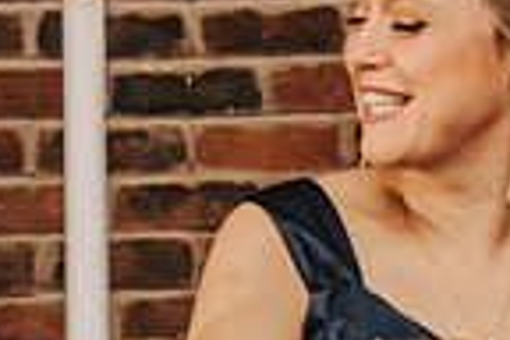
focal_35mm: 282
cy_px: -126
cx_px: -468
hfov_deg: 7.1
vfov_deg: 4.8
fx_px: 3995
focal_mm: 70
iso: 1600
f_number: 3.2
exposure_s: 1/200
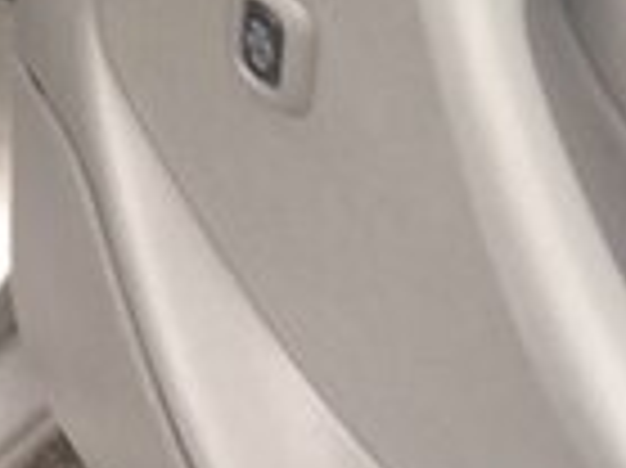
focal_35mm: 138
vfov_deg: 10.4
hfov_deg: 12.1
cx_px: -766
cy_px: -232
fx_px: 2493
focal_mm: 4.15
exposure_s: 1/50
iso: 32
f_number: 2.2
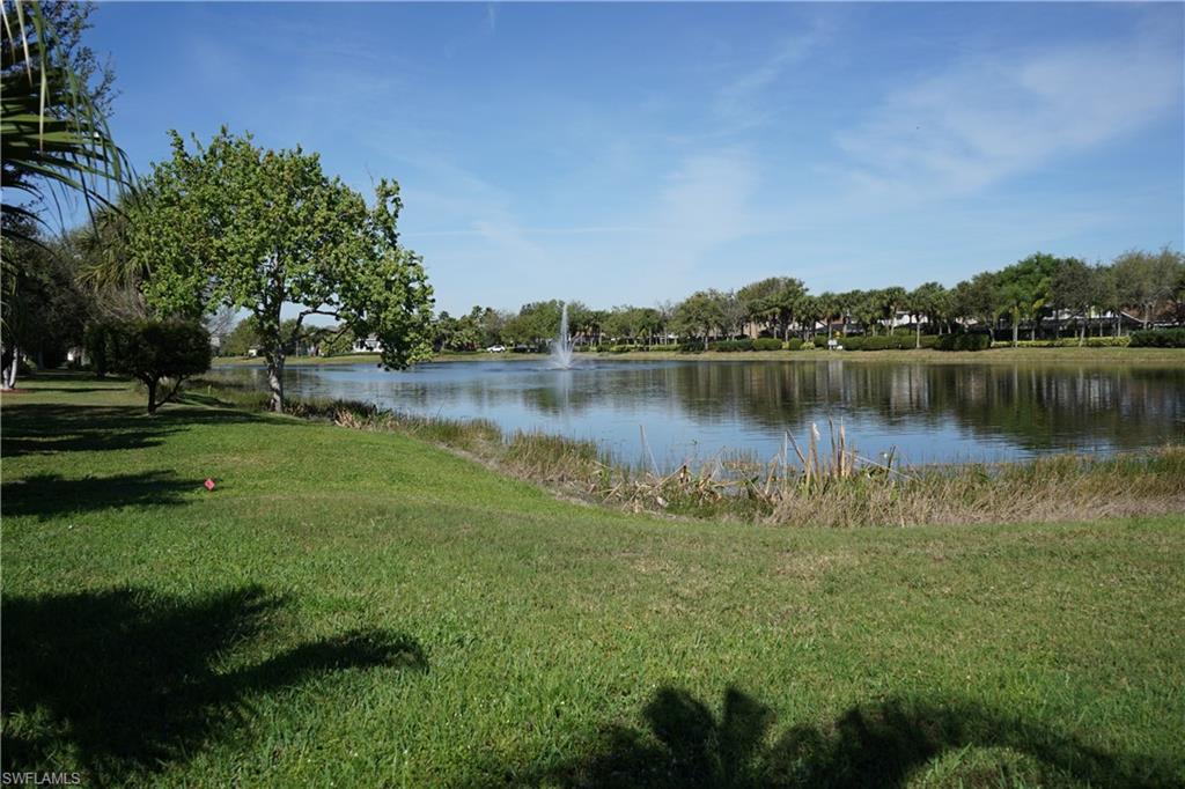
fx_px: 921
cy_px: 394
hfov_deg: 65.5
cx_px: 592
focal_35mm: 28
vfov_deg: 46.4
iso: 100
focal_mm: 28
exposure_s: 1/500
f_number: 8
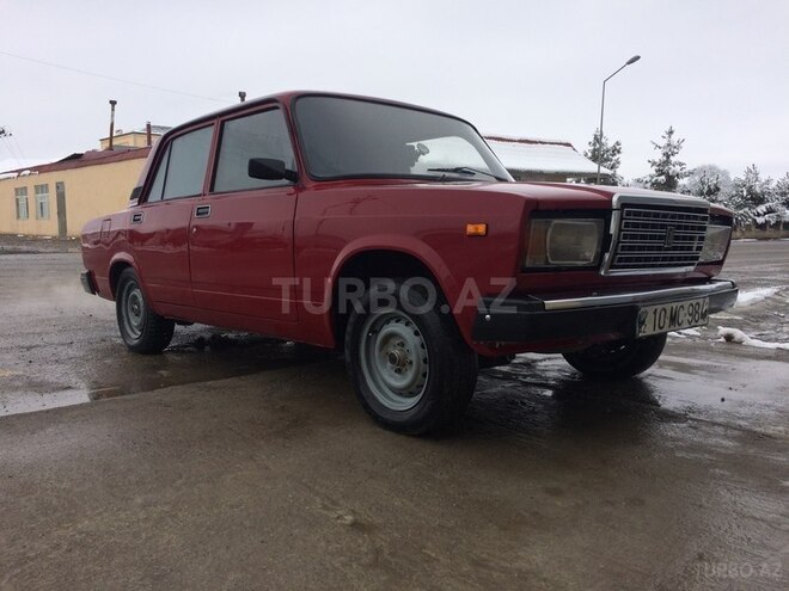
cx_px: 394
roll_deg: +1.6
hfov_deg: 61.7
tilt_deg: -8.0
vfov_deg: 48.2
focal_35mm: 29
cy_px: 296
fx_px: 661
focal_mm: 4.15
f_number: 2.2
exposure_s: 1/2053
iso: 32
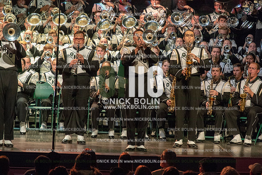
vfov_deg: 5.7
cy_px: 88
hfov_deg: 8.6
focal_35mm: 240
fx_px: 1746
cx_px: 131
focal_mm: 240
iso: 8000
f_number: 5.6
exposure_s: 1/250
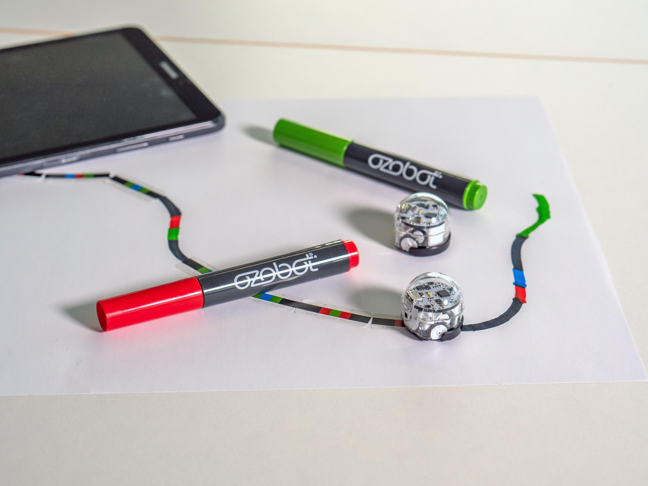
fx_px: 1610
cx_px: 324
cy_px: 243
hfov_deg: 22.8
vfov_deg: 17.2
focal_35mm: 86
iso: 200
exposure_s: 1/250
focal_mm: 43
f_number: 4
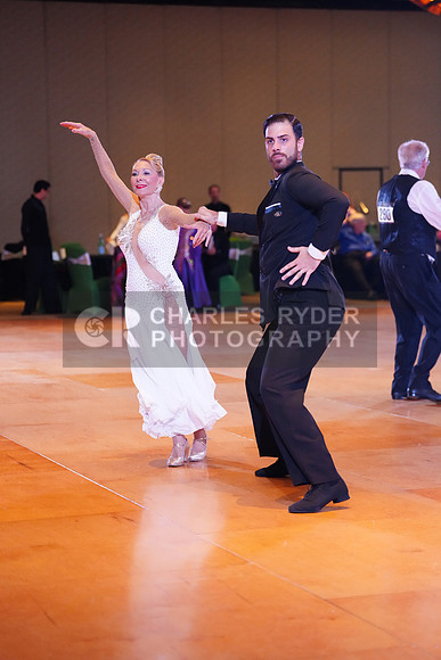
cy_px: 330
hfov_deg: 15.5
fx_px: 1616
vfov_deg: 23.1
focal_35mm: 88
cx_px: 220
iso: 5000
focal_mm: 88
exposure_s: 1/400
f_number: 2.8
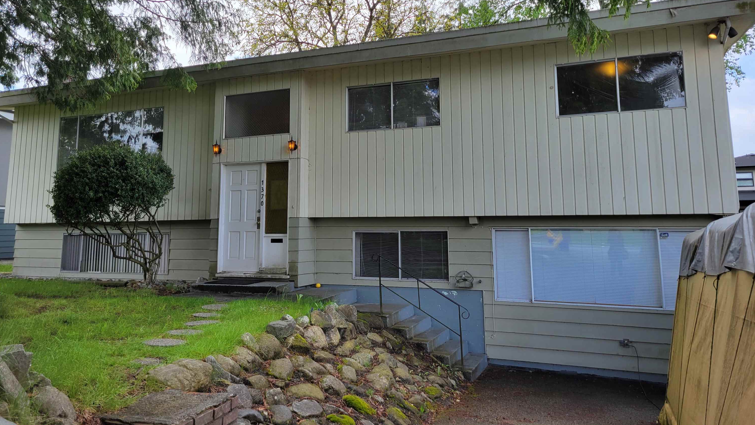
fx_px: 581
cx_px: 377
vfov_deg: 39.6
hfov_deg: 66.1
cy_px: 138
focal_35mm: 29
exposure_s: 1/897
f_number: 1.8
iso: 40
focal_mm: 5.4
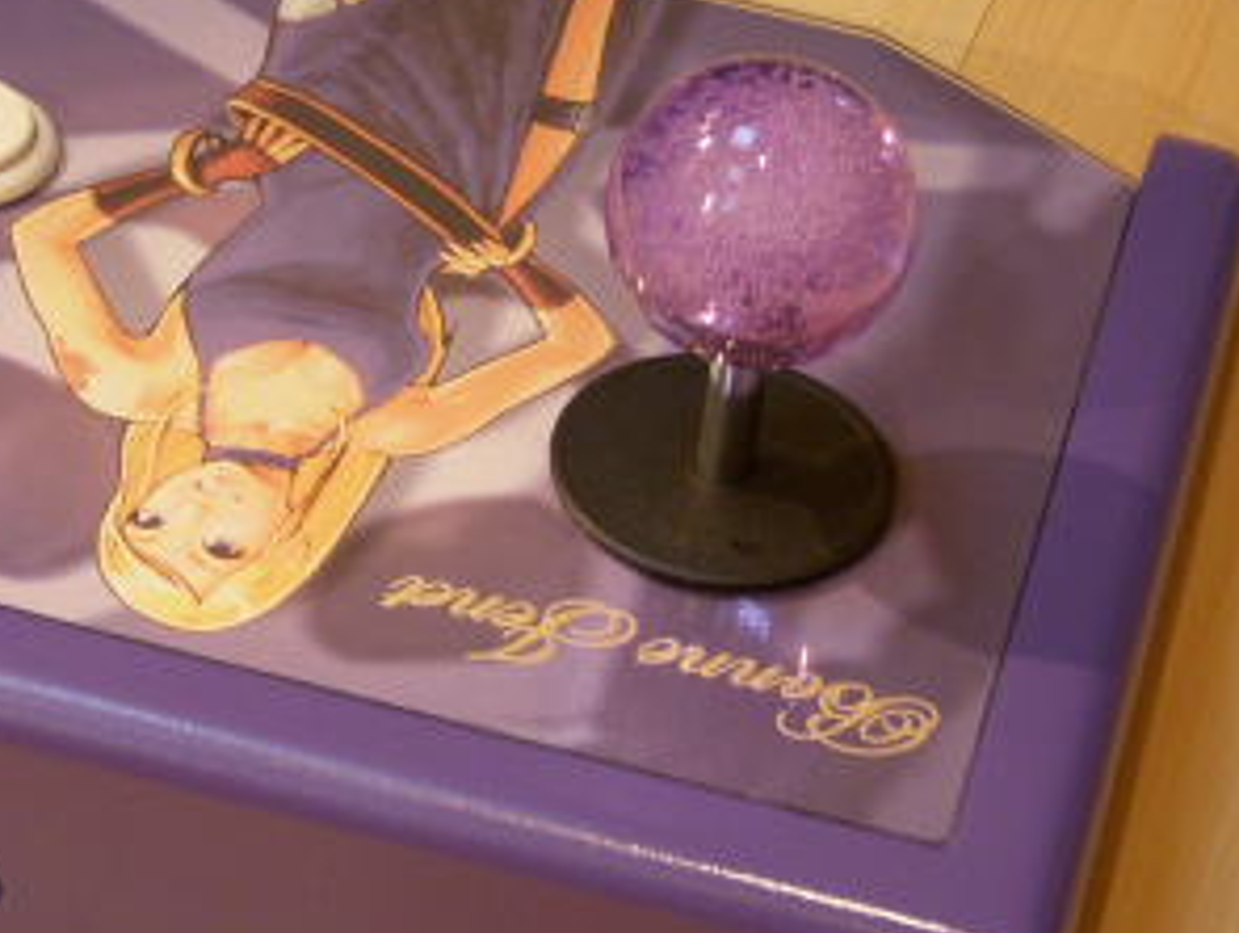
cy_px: 475
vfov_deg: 10.4
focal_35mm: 143
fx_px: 5125
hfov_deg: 13.7
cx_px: 202
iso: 200
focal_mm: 11
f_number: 3.7
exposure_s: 1/13
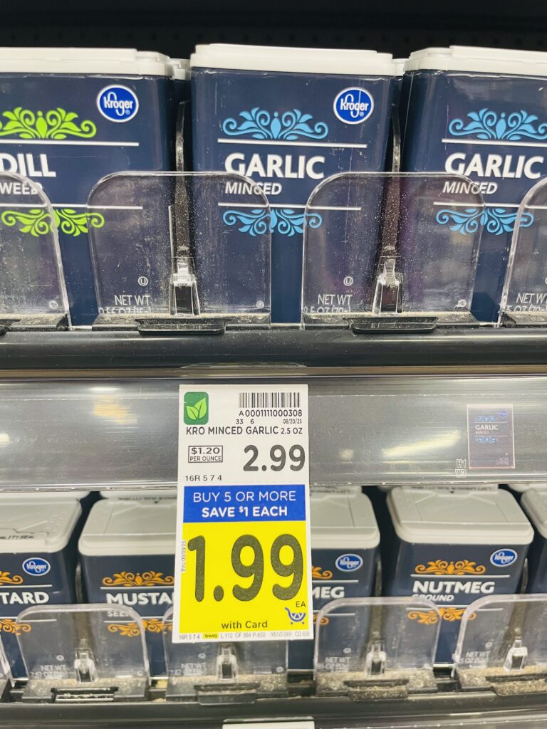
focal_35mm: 26
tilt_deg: -25.9
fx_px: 548
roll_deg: -0.7
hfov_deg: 53.1
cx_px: 274
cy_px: 364
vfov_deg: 67.3
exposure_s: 1/60
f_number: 1.6
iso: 160
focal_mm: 4.2
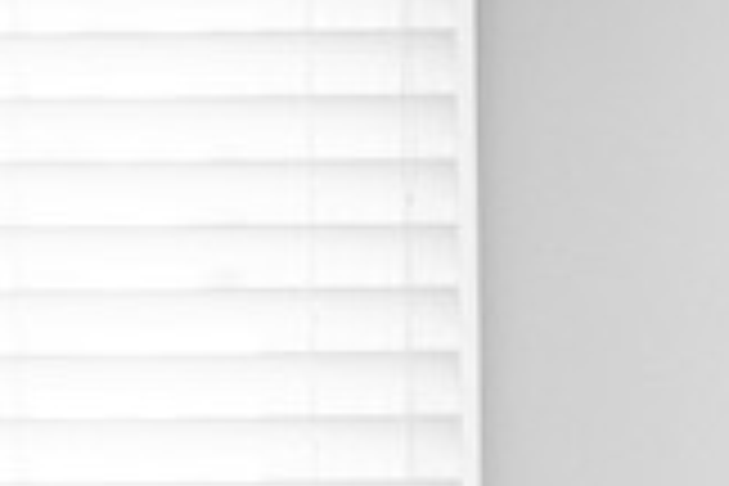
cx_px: 1143
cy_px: 734
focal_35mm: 398
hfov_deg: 5.1
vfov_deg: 3.4
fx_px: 8059
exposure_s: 1/200
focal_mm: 85
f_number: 2.8
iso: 1250
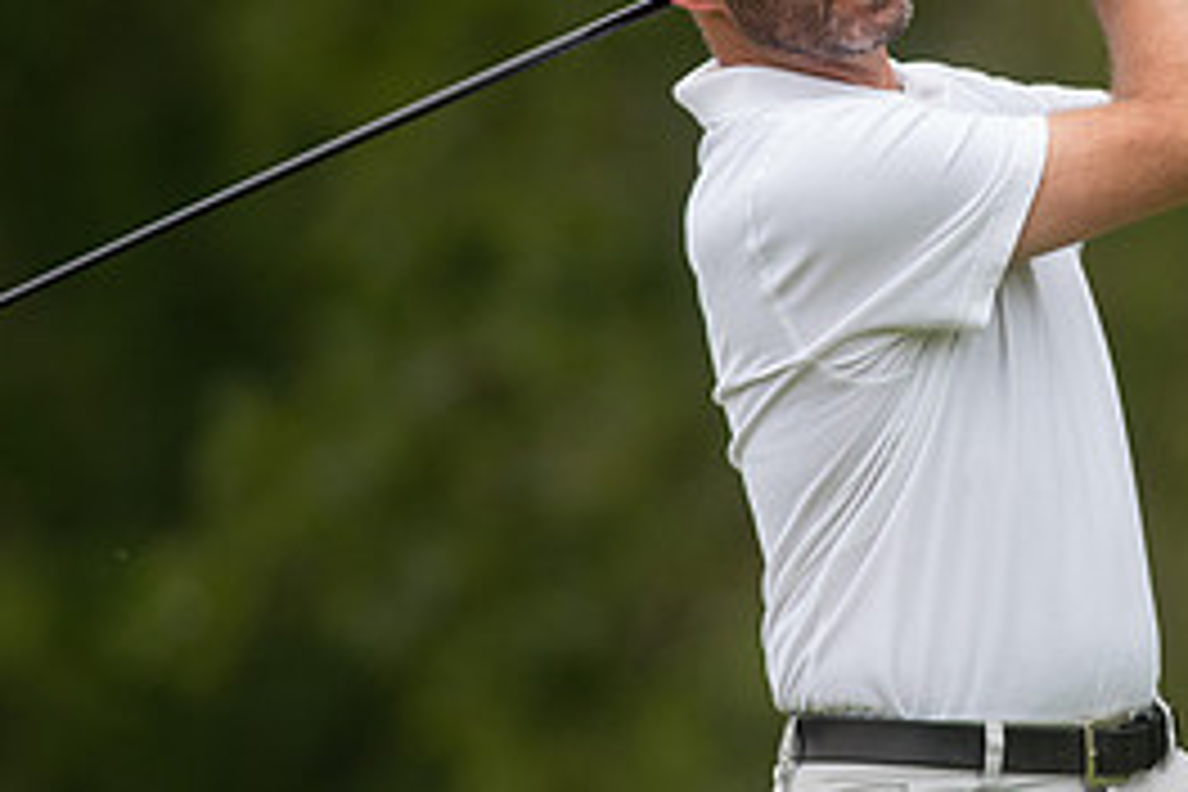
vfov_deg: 2.1
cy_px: 259
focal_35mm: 658
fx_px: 21712
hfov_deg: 3.1
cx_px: 1030
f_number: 4
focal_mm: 300
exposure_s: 1/3200
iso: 800
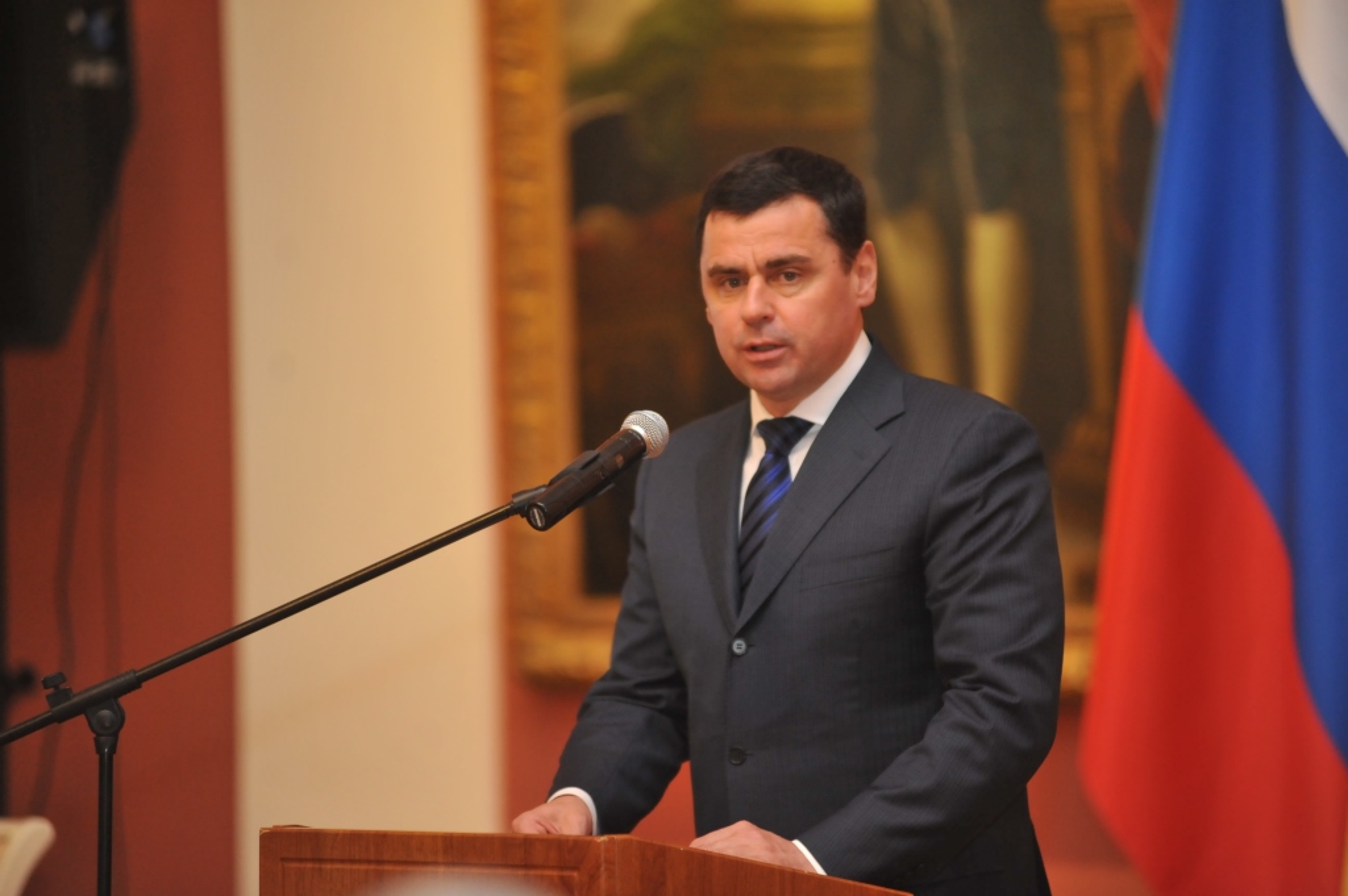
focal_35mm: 200
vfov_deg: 6.9
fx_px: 7483
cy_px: 448
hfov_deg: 10.3
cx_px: 674
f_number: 2.8
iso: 2500
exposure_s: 1/200
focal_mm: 200
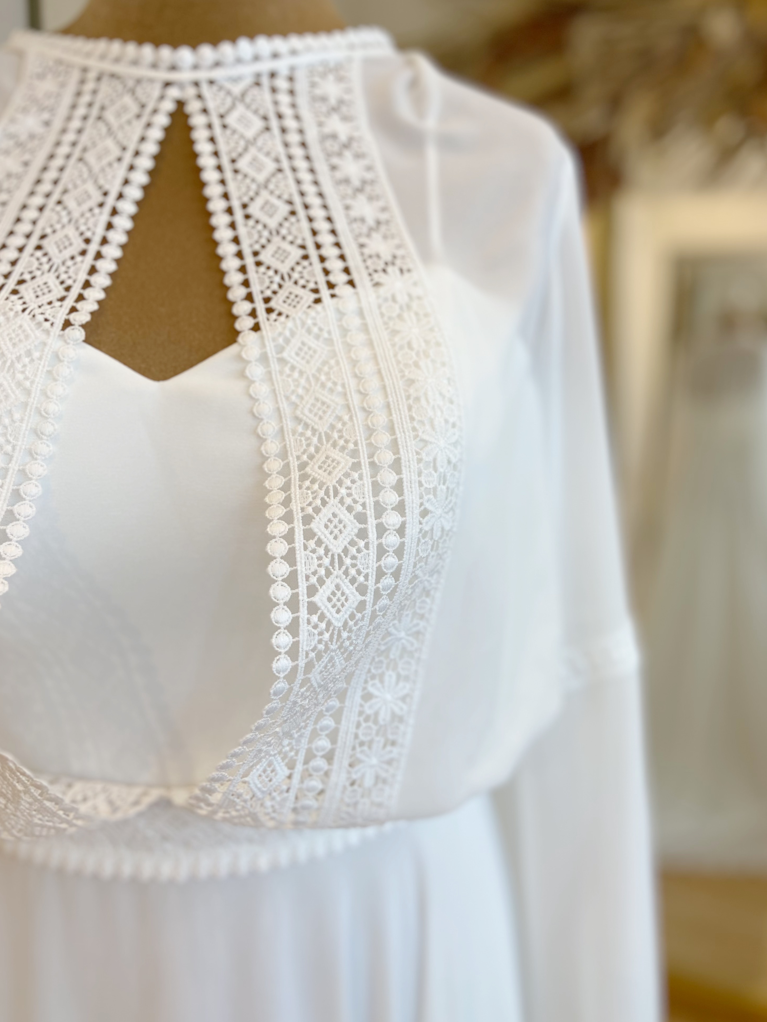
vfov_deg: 65.3
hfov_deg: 51.4
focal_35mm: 27
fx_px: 798
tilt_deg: -7.7
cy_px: 508
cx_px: 384
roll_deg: -0.4
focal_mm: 4.25
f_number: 1.8
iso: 80
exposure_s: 1/100
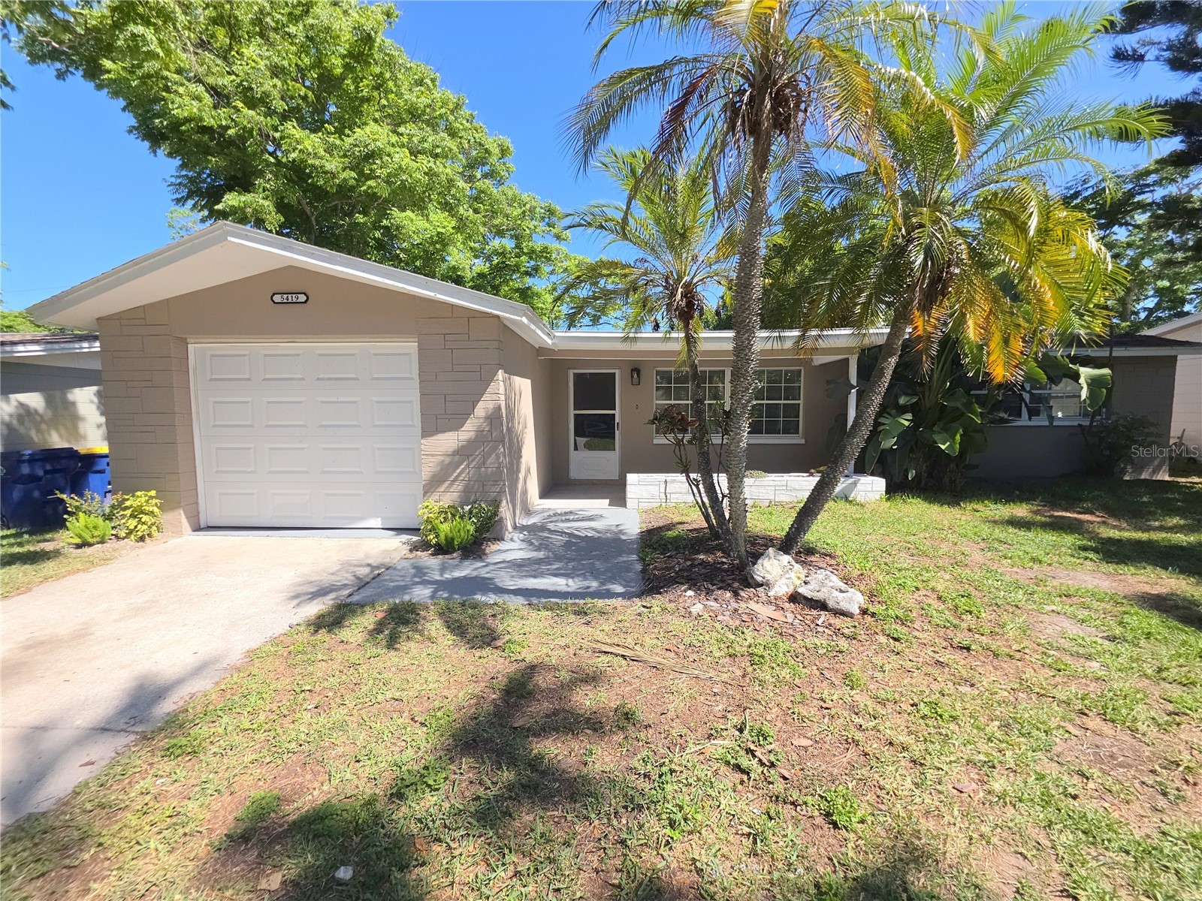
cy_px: 450
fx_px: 451
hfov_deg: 106.2
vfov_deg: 89.9
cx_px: 601
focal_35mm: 13
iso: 16
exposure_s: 1/588
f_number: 1.9
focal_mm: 2.2
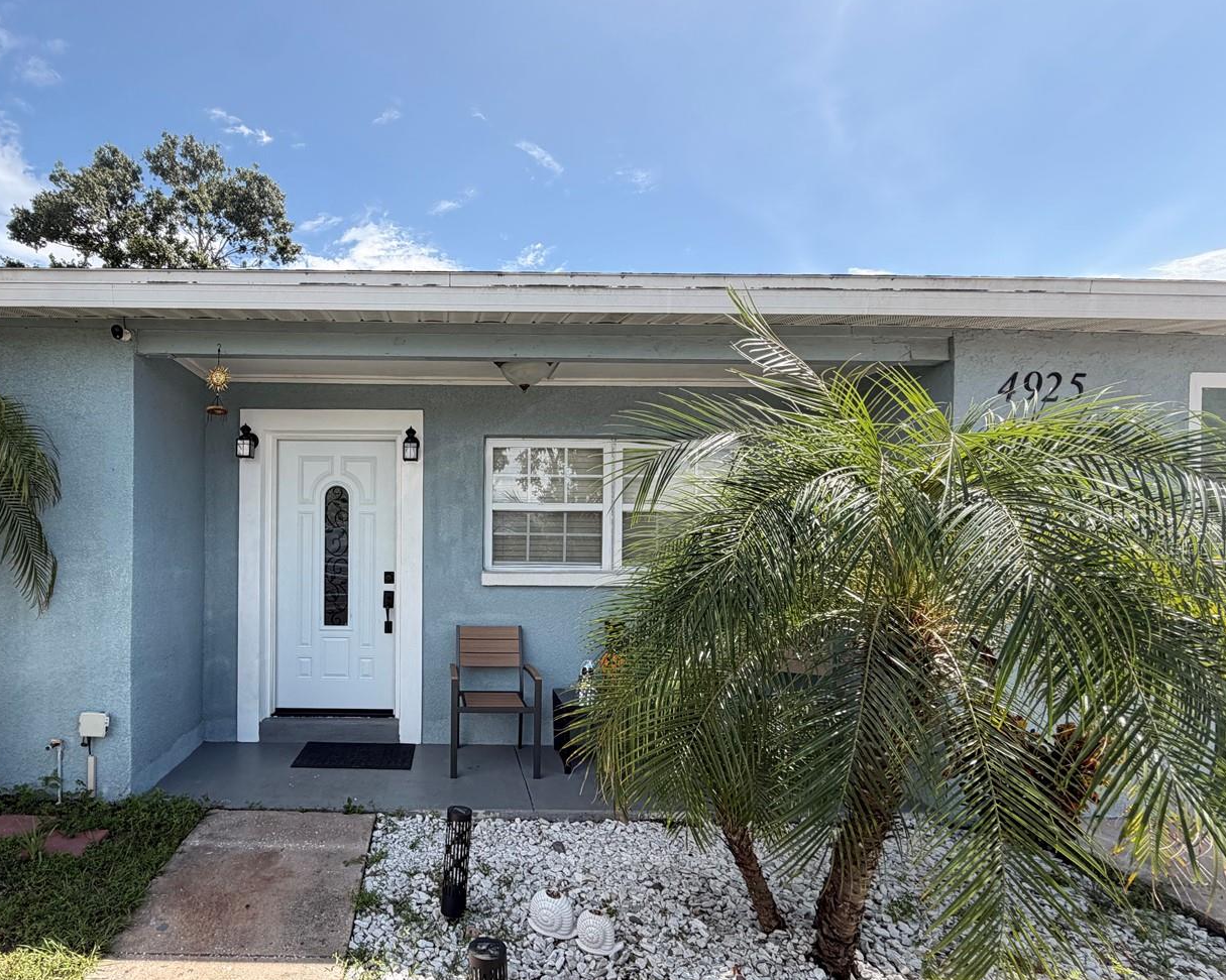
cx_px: 441
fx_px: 653
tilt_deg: -1.1
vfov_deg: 73.5
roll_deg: +0.1
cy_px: 546
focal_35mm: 18
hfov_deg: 84.3
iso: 50
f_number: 2.2
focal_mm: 2.22
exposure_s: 1/502
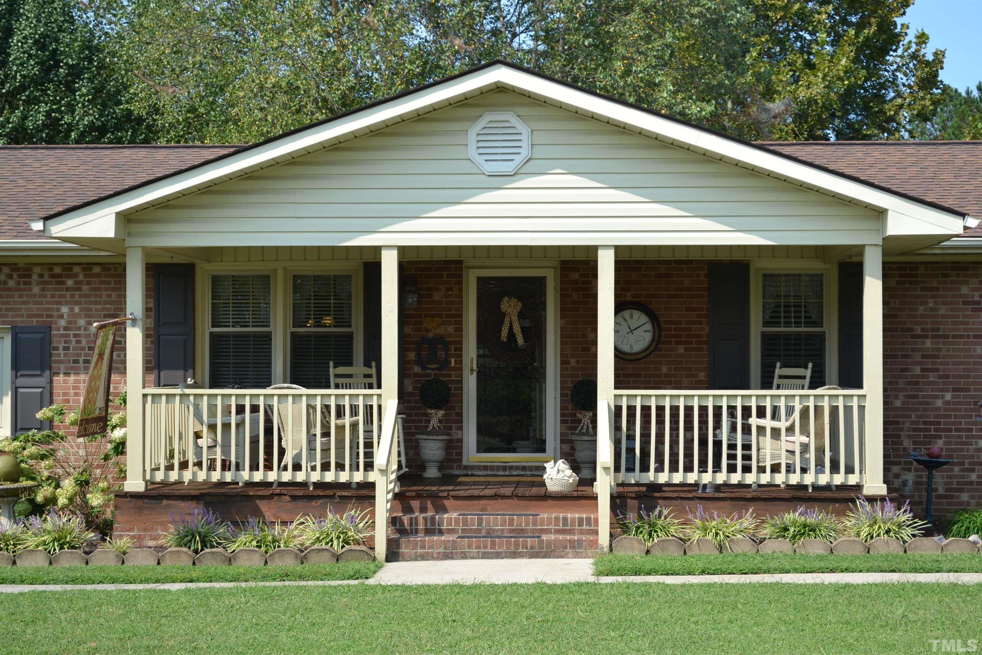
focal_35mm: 72
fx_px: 1964
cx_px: 491
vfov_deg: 18.9
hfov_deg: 28.1
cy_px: 328
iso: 100
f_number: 7.1
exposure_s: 1/200
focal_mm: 48
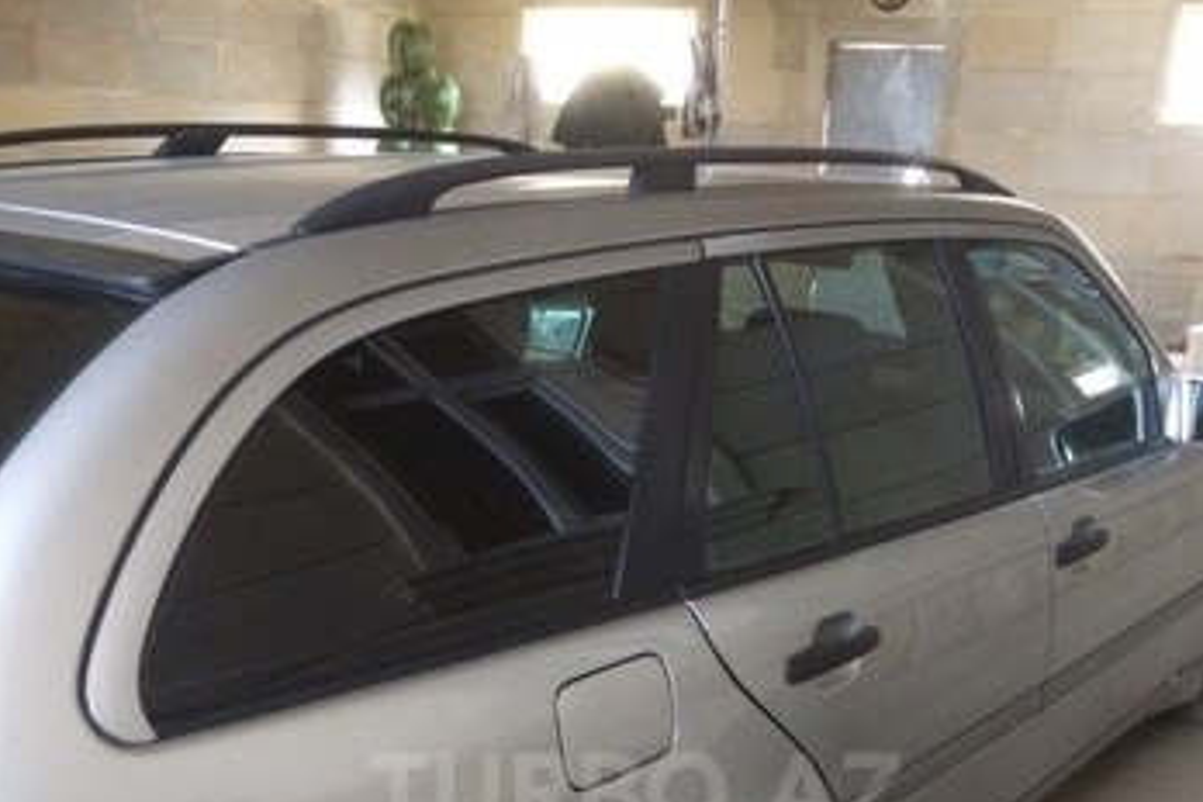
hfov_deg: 45.4
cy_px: 792
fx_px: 1437
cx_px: 636
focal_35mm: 43
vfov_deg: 29.3
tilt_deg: -26.4
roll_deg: -1.0
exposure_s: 1/17
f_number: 2.2
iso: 400
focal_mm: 4.15
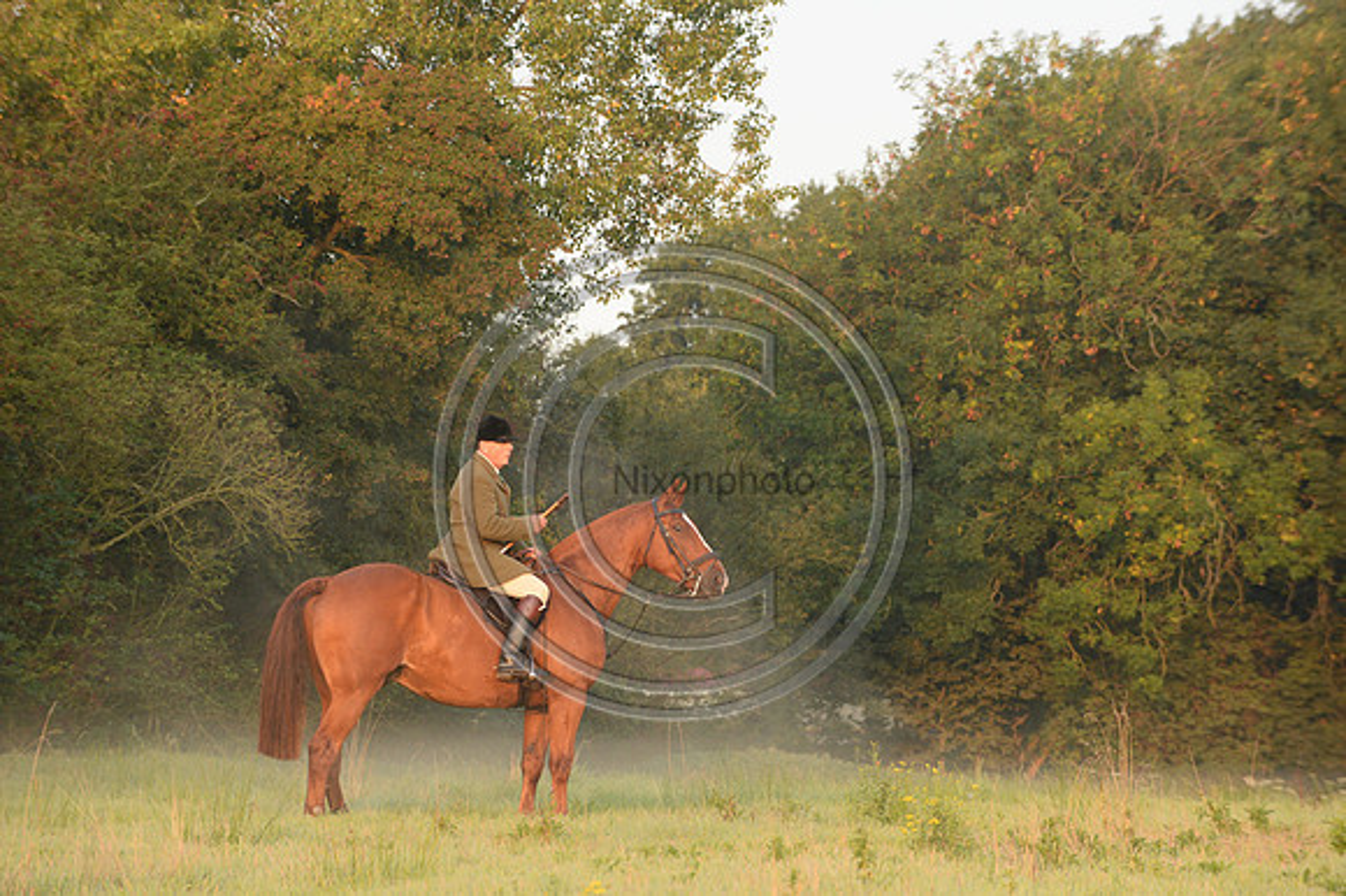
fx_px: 7473
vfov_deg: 6.9
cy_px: 448
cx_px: 673
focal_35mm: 200
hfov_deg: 10.3
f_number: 7.1
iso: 2500
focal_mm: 200
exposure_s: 1/640
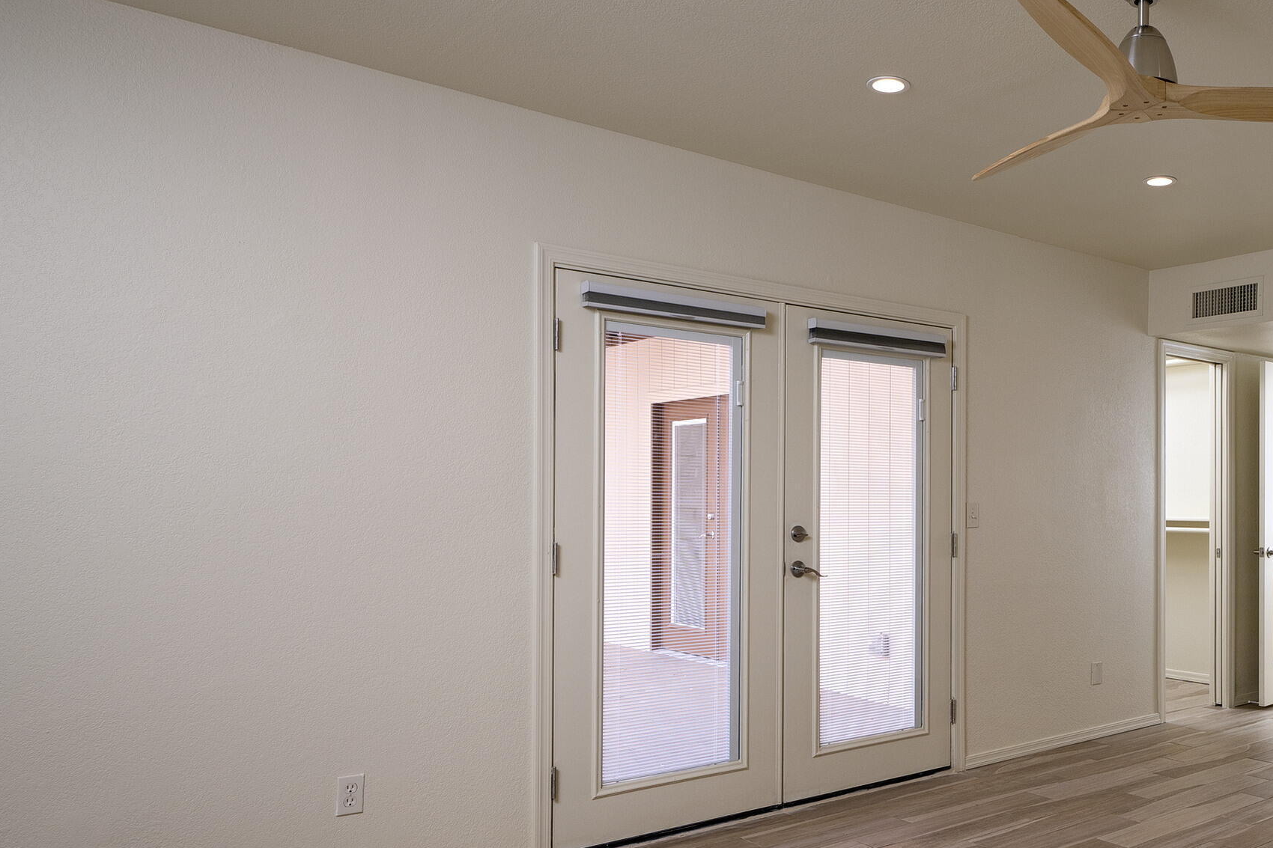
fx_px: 990
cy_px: 493
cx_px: 998
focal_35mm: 28
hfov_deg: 60.8
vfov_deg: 46.2
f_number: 7.1
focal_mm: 17
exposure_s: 1/25
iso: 200
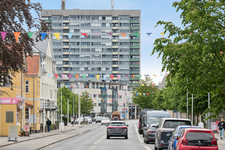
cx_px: 112
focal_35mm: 135
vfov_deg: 10.2
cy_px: 75
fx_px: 844
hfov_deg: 15.2
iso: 720
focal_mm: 90
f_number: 13
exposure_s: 1/200
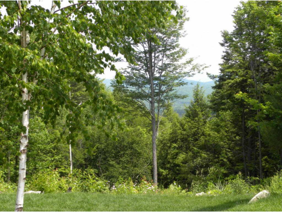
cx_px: 141
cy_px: 106
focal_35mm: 66
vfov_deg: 22.3
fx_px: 538
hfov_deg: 29.4
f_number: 4.5
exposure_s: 1/180
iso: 64
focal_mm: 11.8
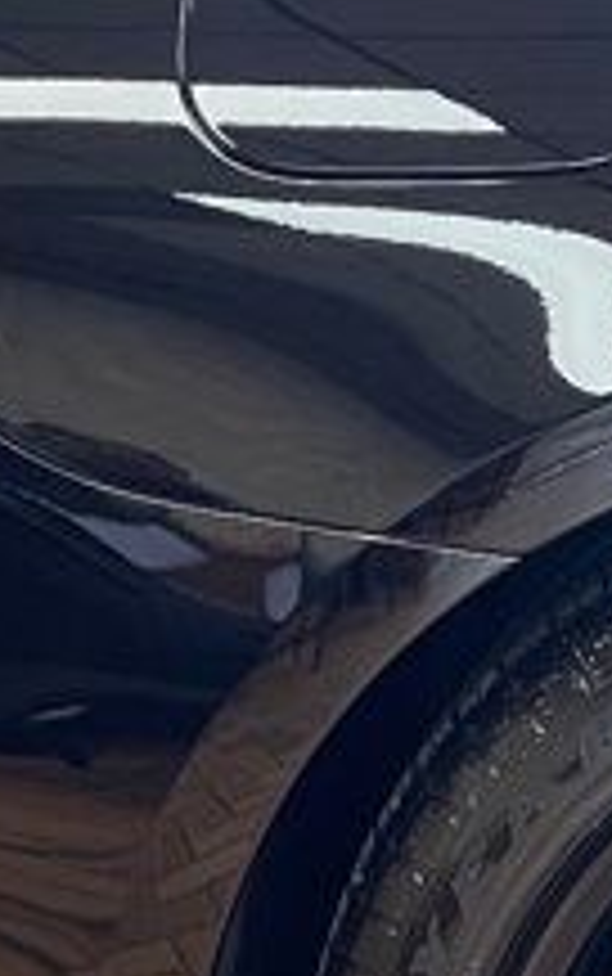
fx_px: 3462
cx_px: 958
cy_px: 576
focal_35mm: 130
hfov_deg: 9.8
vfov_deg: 16.0
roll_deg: +1.3
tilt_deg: -14.7
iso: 100
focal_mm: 4.2
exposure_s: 1/60
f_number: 1.6
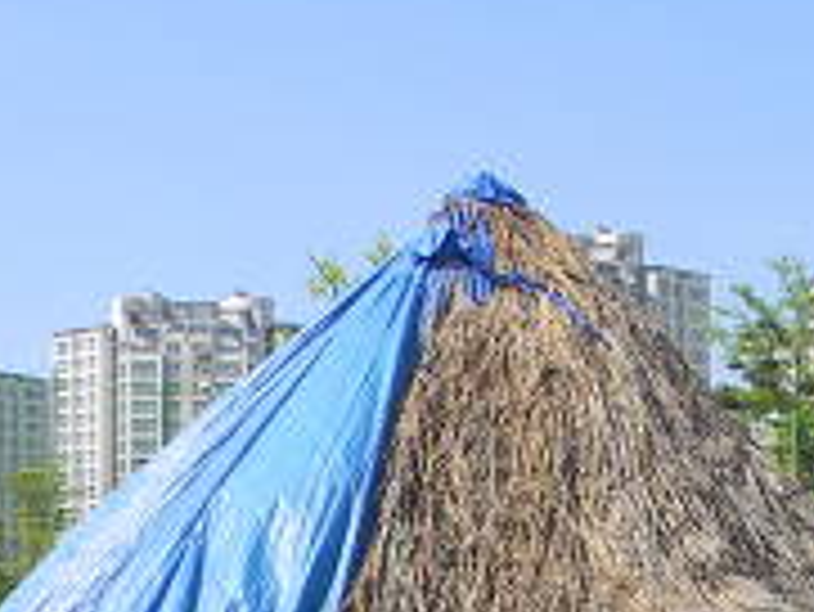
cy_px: 718
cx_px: 513
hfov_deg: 18.2
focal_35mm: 108
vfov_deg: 13.4
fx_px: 2541
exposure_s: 1/817
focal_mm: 5
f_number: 3.5
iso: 80
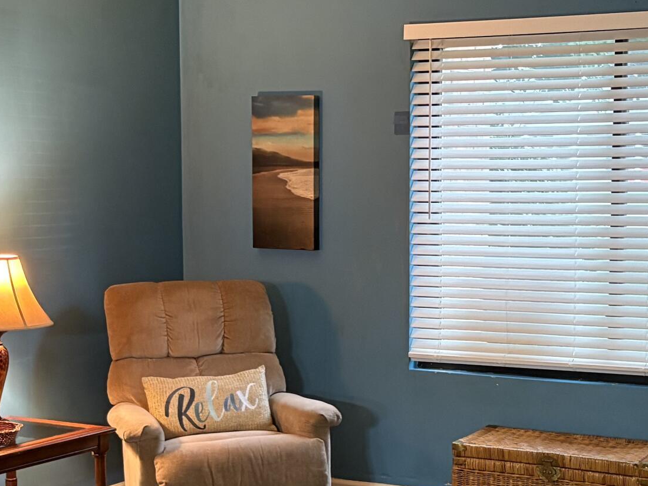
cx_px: 407
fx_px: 1329
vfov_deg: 20.7
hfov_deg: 27.3
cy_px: 314
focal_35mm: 71
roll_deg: +0.5
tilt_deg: -5.7
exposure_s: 1/40
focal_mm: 5.96
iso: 500
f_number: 1.6
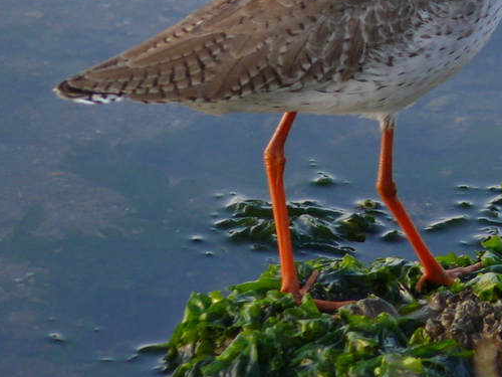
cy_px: 3
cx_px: 534
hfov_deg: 2.0
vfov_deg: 1.5
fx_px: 14632
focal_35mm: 1009
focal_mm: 88.8
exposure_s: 1/160
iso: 100
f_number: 3.7
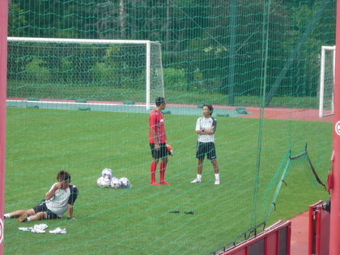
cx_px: 170
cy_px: 128
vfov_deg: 8.2
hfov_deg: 11.0
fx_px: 1768
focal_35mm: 180
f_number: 5.6
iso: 100
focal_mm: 17.6
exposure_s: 1/160
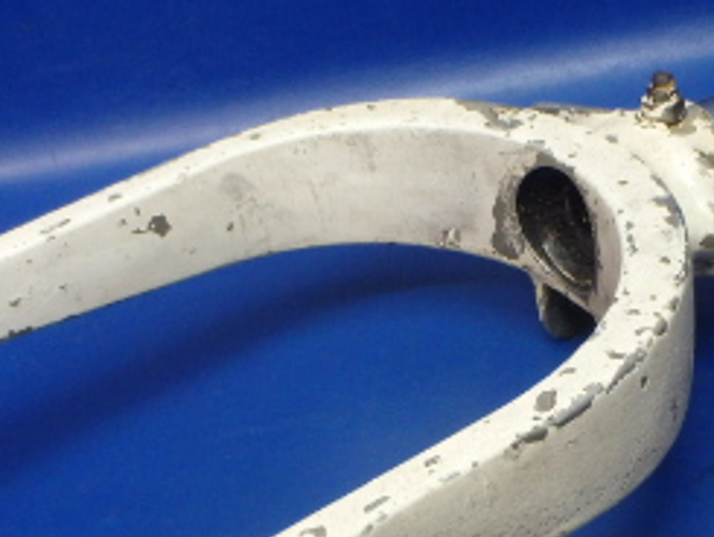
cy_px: 444
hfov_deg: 26.4
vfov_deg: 19.9
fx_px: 1506
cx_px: 501
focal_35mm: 73
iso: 400
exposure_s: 1/30
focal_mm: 5
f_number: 3.9
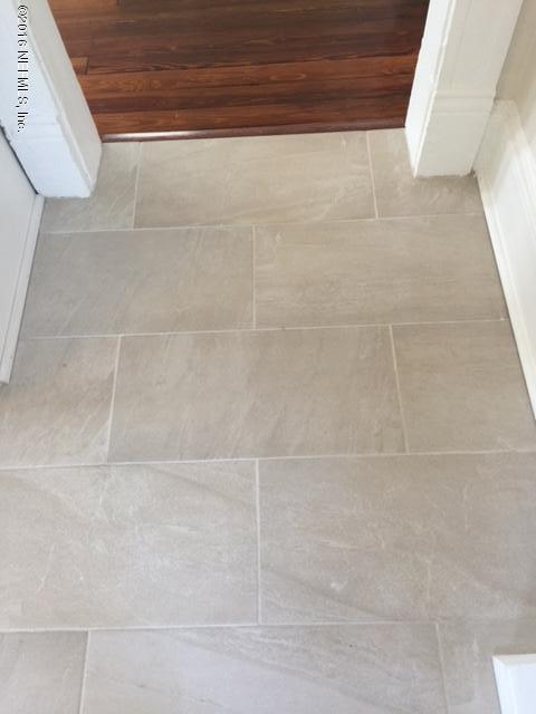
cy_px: 357
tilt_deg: -60.7
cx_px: 268
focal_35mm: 29
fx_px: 599
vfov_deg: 61.7
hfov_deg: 48.2
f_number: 2.2
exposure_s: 1/15
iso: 32
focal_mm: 4.15
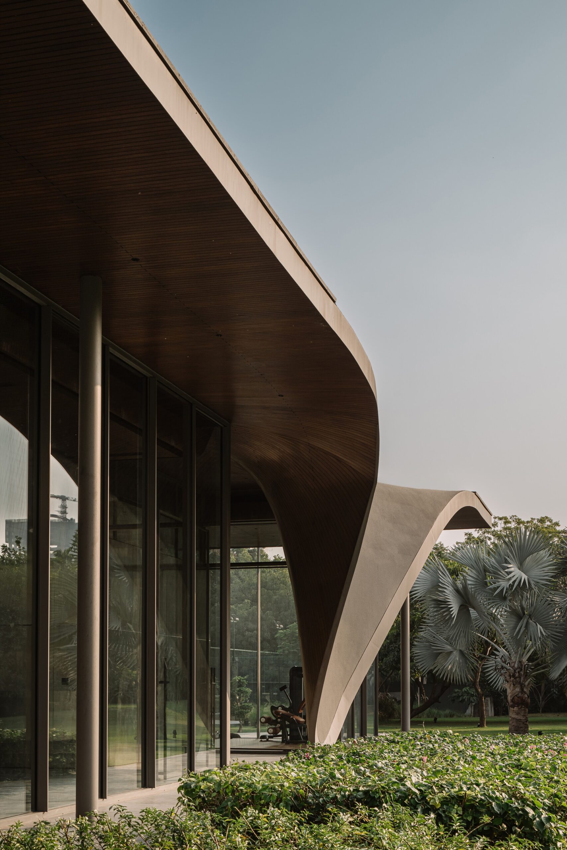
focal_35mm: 50
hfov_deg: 27.0
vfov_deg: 39.6
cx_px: 284
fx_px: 1181
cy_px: 425
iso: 100
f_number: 10
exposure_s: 1/50
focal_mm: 50
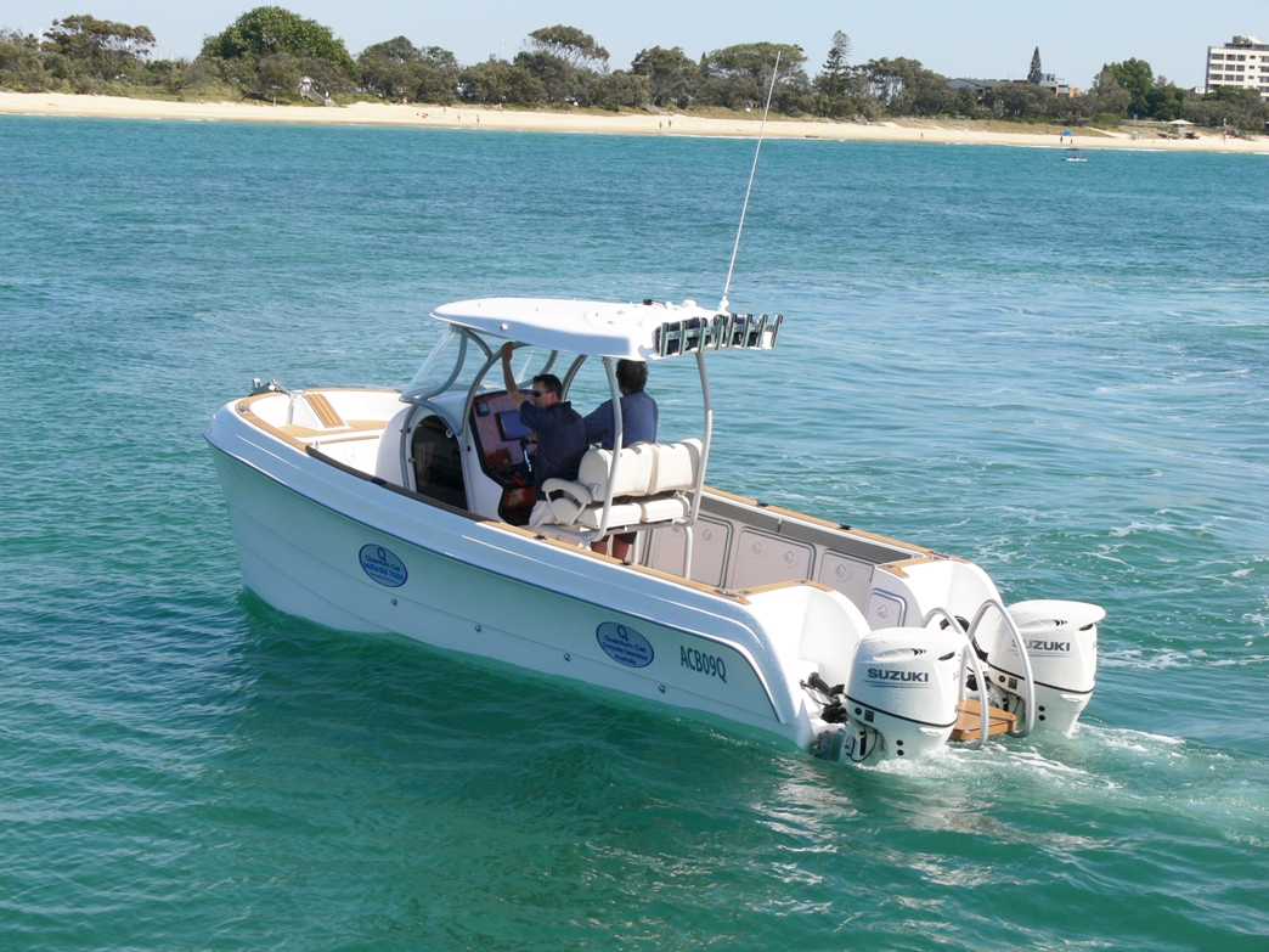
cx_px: 634
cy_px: 476
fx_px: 2676
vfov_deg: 20.2
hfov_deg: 26.7
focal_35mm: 73
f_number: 5.6
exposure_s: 1/400
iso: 80
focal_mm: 15.4
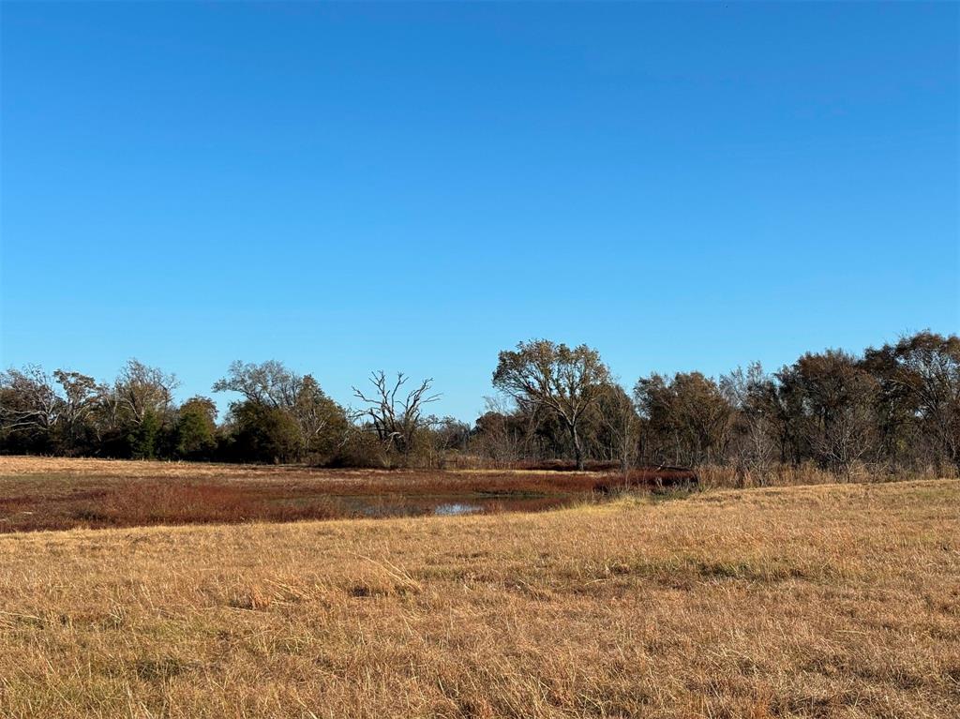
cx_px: 480
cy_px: 360
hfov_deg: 36.8
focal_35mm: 52
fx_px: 1441
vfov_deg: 28.0
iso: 40
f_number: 1.6
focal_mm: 5.96
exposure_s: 1/2710
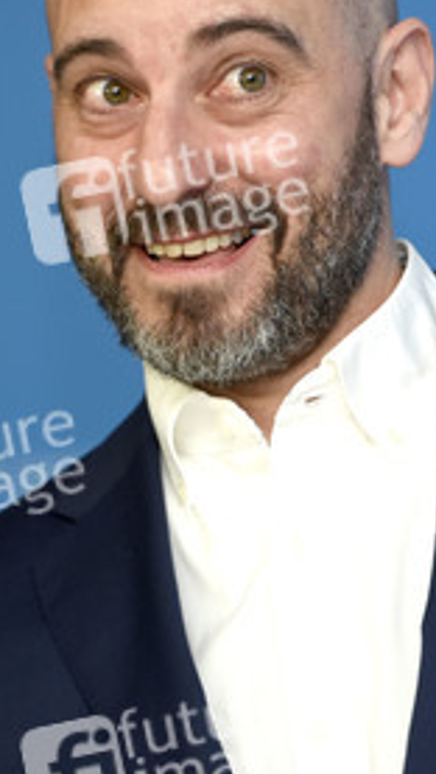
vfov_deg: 4.8
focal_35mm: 454
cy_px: 338
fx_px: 9322
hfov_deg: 2.7
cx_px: 246
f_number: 3.2
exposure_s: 1/320
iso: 800
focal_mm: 200
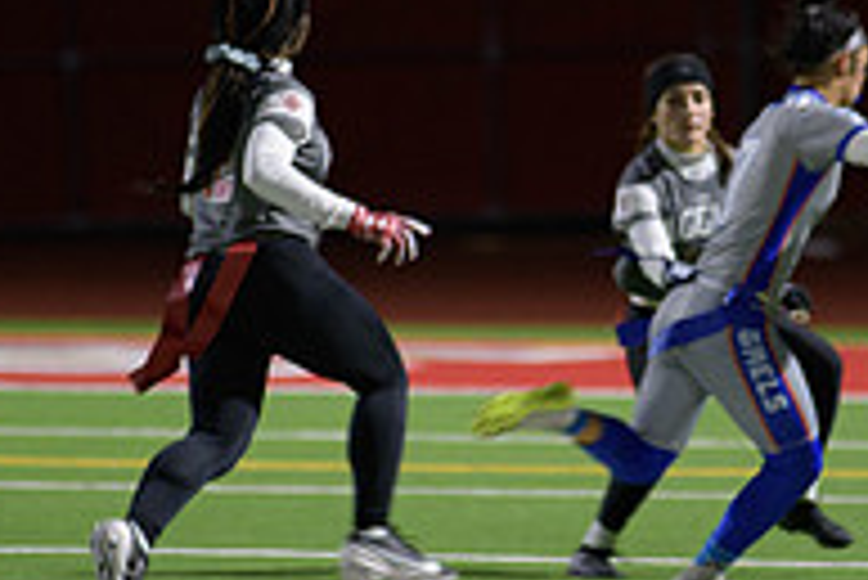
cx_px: 589
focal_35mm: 540
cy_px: 268
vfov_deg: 2.6
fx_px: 13029
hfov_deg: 3.8
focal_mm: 180
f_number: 2.8
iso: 1100
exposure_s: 1/200
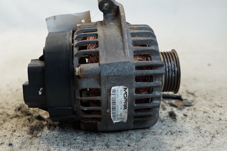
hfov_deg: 39.5
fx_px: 315
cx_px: 97
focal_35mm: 50
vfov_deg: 26.9
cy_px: 65
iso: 250
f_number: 4
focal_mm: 24
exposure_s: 1/60
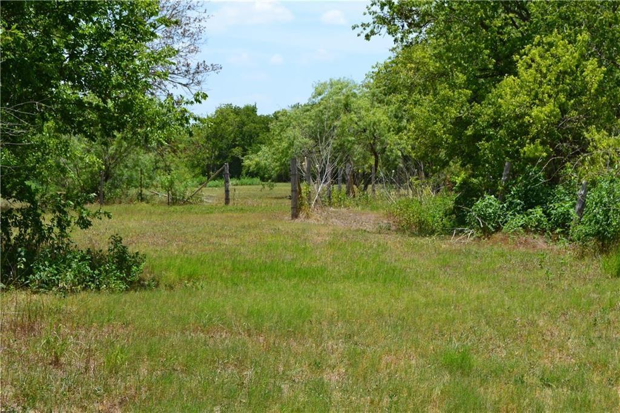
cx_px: 310
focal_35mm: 68
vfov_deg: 20.1
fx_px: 1162
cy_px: 206
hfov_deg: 29.9
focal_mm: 45
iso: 400
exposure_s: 1/500
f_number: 11
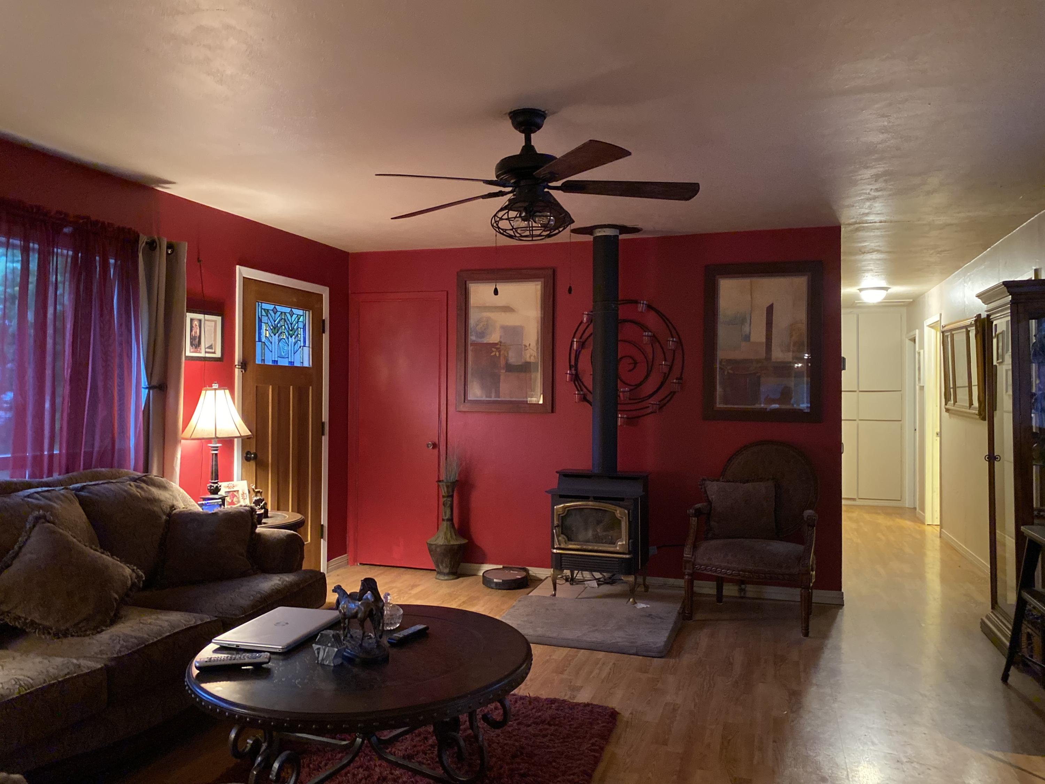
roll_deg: -0.6
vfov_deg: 53.1
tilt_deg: -1.9
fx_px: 785
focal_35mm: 26
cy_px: 392
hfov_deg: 67.3
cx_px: 522
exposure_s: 1/30
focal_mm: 4.25
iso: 800
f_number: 1.8
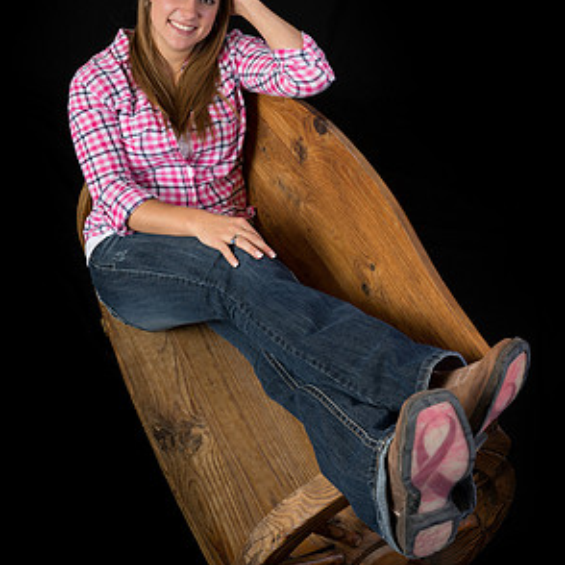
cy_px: 258
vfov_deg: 42.8
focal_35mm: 39
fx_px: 720
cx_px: 284
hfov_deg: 42.8
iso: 100
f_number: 5.6
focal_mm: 30
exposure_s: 1/160
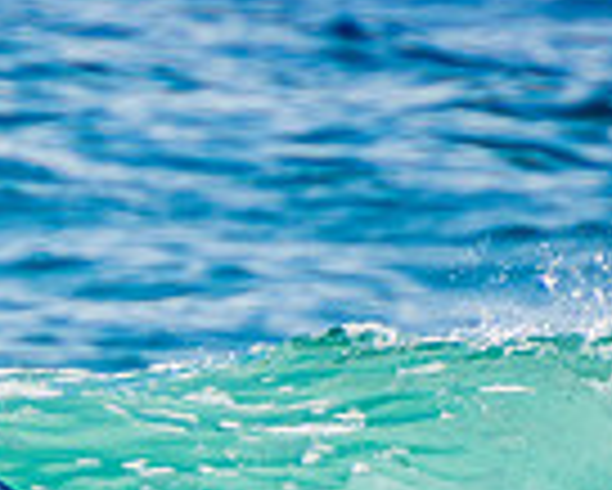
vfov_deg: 0.6
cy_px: 699
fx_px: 43593
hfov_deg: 0.8
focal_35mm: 2405
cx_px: -104
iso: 320
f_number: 5.6
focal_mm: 400
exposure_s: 1/2000
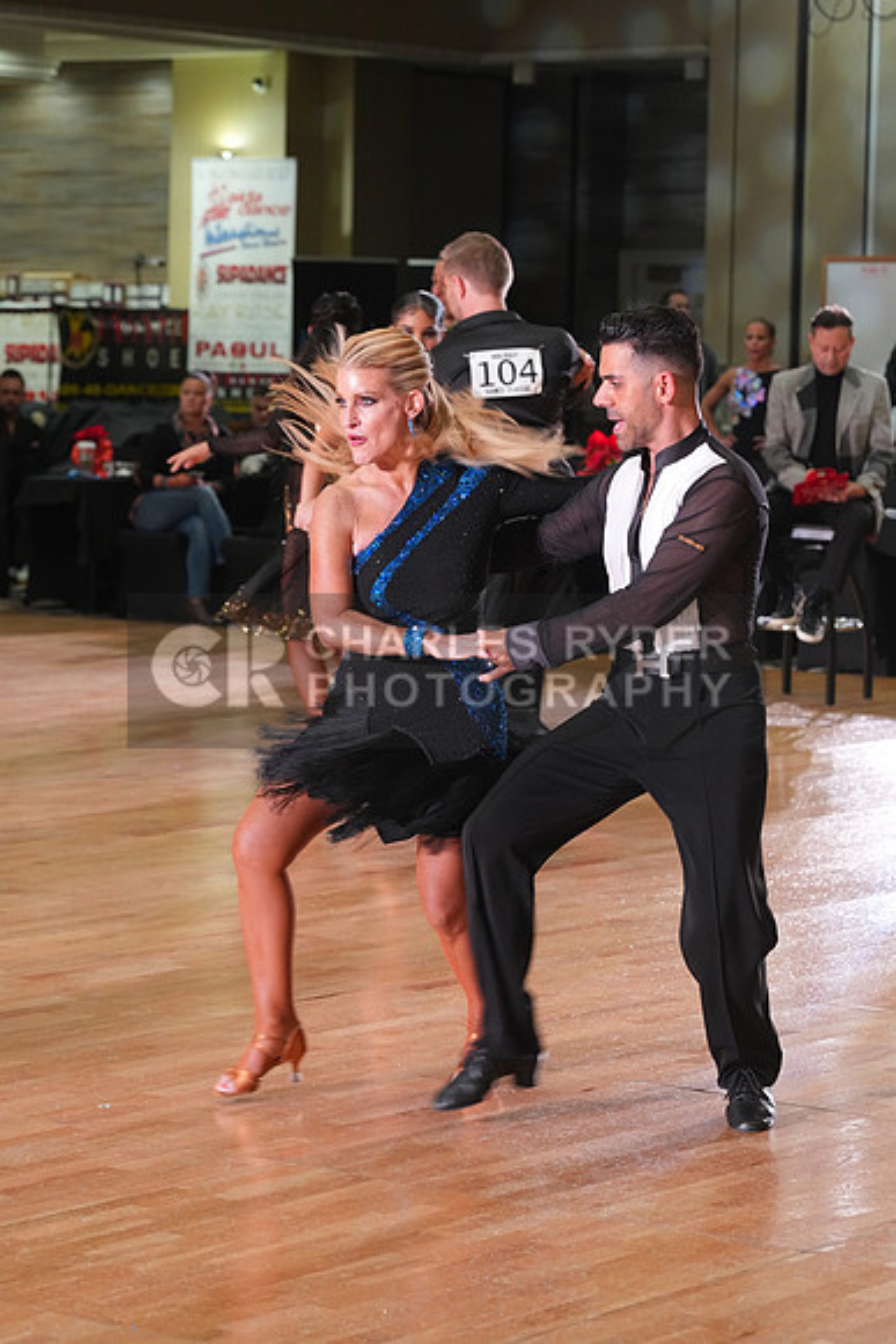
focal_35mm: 105
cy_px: 672
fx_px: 3917
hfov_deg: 13.0
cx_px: 448
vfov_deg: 19.5
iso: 3200
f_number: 5.6
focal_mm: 105
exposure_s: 1/200
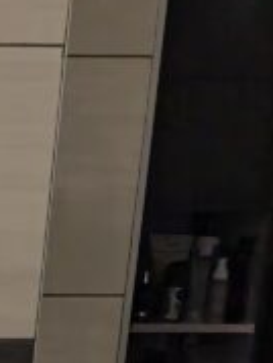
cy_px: 530
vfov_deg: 14.1
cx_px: -462
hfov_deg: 9.5
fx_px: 1385
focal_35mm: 132
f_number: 1.6
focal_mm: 6.55
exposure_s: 1/50
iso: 200
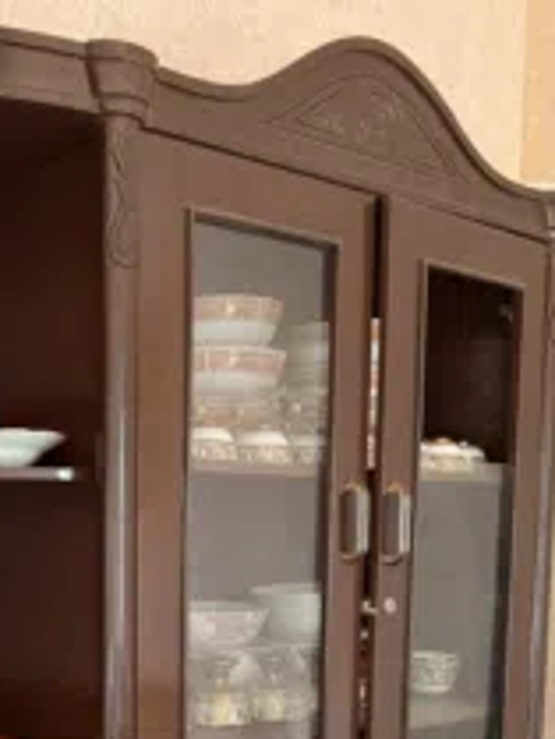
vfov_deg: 38.7
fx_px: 982
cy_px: 651
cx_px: 53
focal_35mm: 46
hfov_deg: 30.2
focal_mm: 6.76
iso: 1000
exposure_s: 1/36
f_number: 1.78
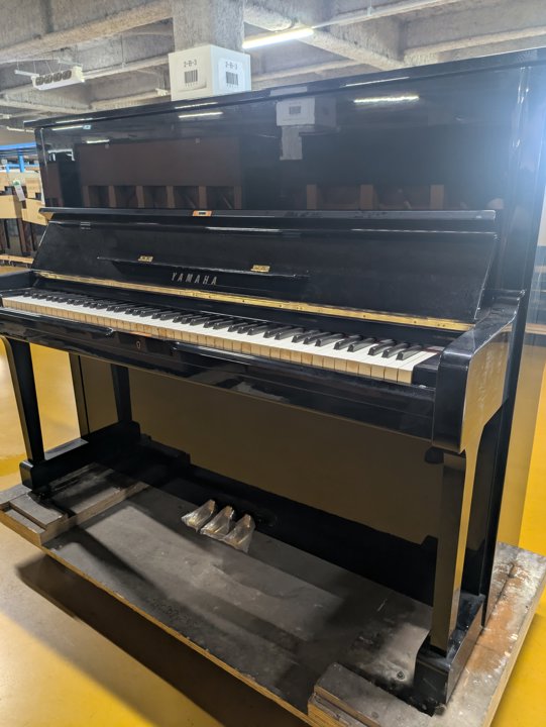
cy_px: 364
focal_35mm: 25
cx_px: 273
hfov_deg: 54.9
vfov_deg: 69.4
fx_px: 525
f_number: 1.89
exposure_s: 1/25
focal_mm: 5.43
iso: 123
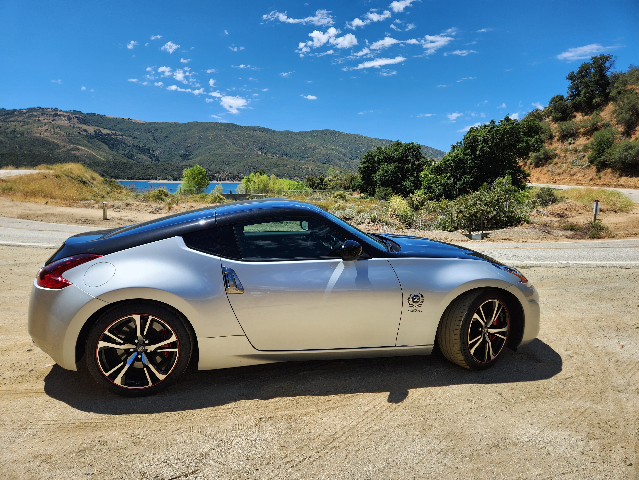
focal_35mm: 23
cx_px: 320
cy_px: 240
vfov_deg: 58.9
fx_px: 425
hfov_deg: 73.9
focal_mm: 5.4
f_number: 1.8
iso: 20
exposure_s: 1/1453
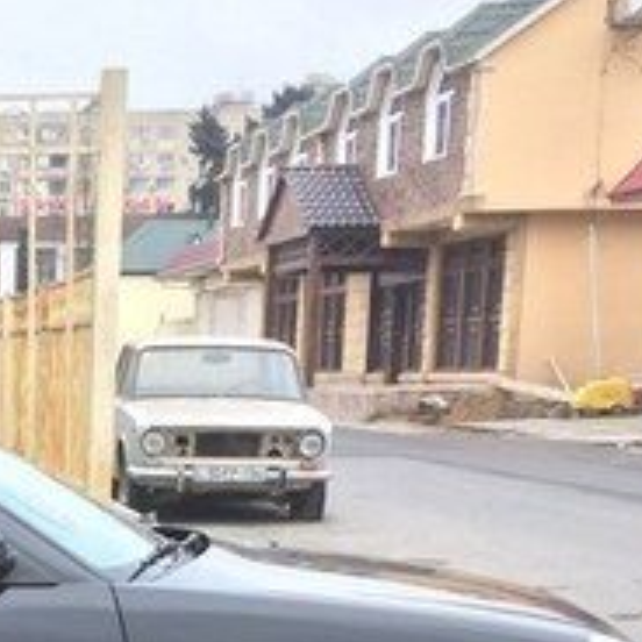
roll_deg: +1.2
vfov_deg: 17.8
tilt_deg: -13.6
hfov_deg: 17.5
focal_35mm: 92
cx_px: -227
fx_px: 1930
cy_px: 801
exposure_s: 1/100
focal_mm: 4.15
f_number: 2.2
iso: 32
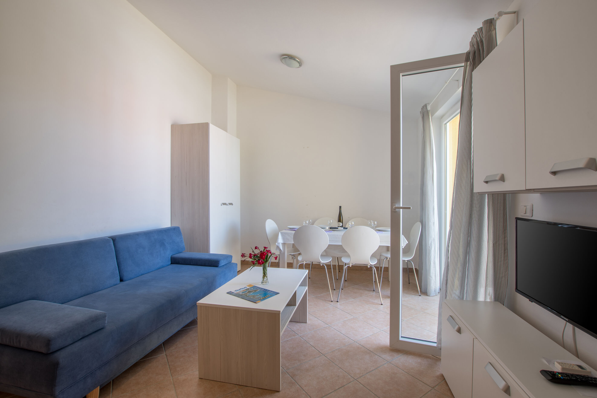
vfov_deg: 77.3
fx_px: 249
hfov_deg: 100.4
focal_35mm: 15
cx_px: 298
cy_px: 199
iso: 100
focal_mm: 10
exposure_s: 1/6
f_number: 5.6
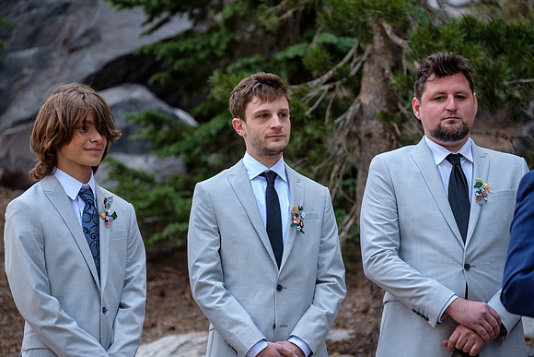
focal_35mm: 136
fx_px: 2018
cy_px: 178
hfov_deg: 15.1
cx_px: 267
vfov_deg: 10.1
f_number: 2.8
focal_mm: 90.6
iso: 640
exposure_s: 1/125
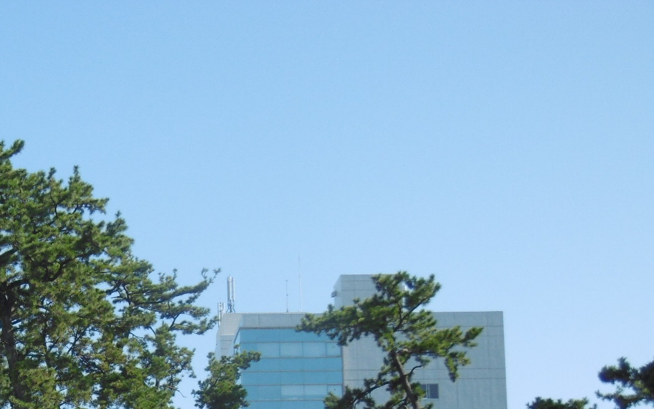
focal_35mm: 122
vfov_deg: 10.6
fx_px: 2174
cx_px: 59
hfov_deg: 16.9
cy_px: 476
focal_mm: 10.5
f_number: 4.2
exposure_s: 1/500
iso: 100
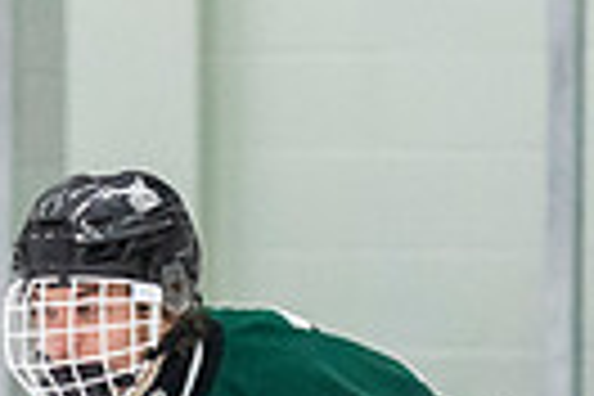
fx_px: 16152
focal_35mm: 979
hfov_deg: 2.1
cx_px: 218
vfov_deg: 1.4
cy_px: 794
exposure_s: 1/640
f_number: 3.2
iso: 3200
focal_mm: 125
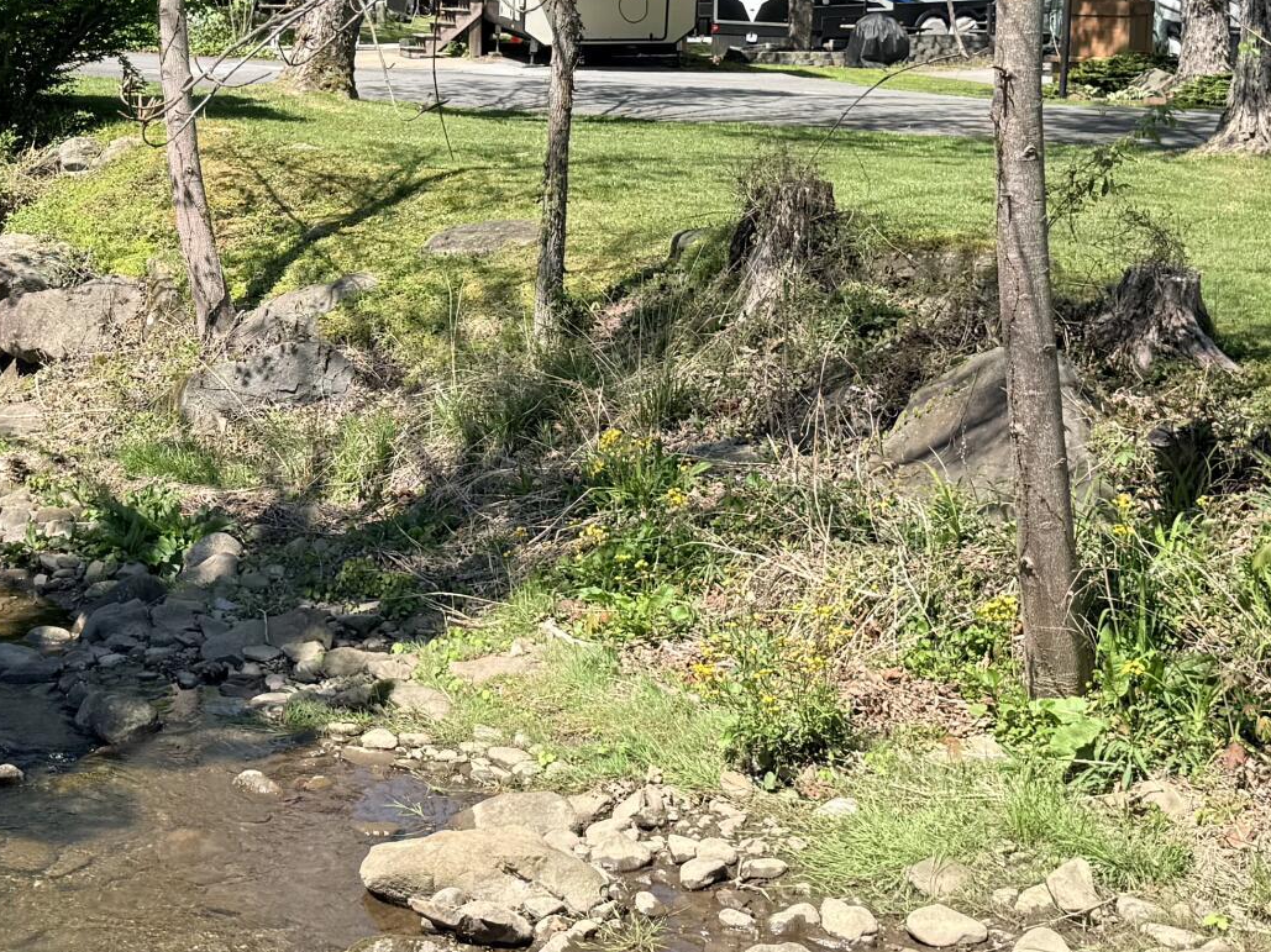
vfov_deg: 20.9
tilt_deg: -7.8
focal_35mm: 70
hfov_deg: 27.2
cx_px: 241
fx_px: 2569
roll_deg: +0.5
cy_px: 285
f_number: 1.78
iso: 80
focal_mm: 6.76
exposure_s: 1/2611
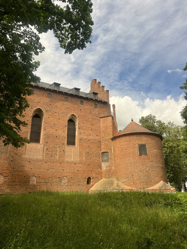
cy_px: 124
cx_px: 94
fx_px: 187
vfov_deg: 67.3
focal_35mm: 26
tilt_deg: +23.2
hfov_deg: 53.1
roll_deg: +1.6
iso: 50
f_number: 1.5
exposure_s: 1/4630
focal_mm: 5.7
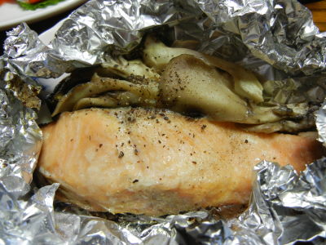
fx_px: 283
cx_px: 163
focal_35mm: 30
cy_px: 122
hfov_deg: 60.0
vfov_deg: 46.8
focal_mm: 5.4
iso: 400
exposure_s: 1/29
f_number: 3.5
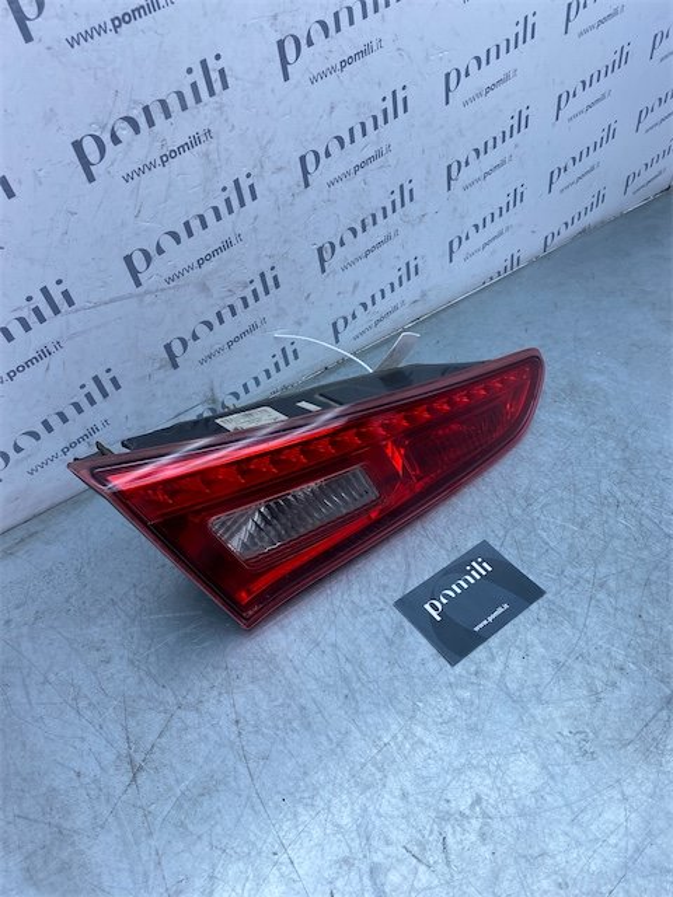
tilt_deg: -43.5
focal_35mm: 26
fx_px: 674
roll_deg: -0.2
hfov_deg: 53.1
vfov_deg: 67.3
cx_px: 336
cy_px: 448
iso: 32
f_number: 1.8
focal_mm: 4.25
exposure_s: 1/1034
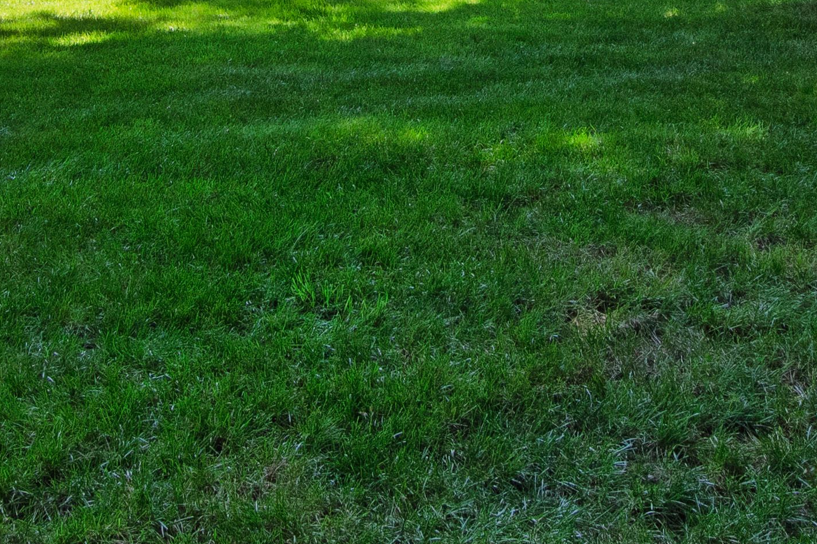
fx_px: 1339
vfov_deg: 21.2
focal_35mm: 59
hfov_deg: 33.9
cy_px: -124
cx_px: 358
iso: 250
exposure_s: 1/80
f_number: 8
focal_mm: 10
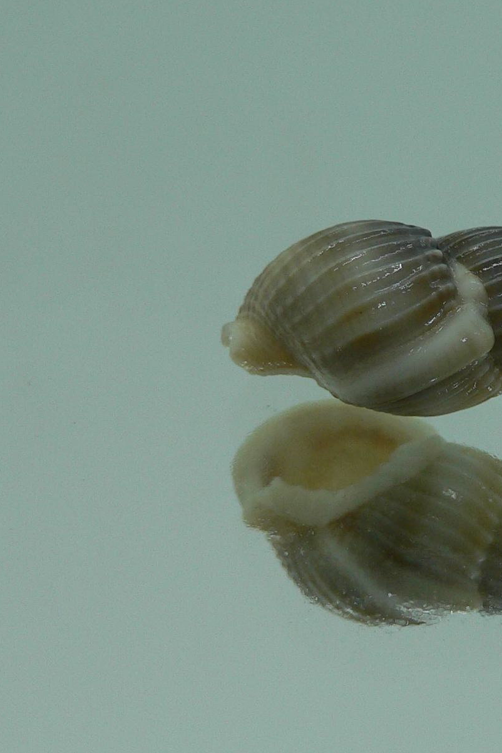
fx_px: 1276
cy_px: 389
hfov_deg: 21.8
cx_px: 449
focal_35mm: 61
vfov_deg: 32.9
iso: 80
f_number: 2.8
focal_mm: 4.6
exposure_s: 1/60
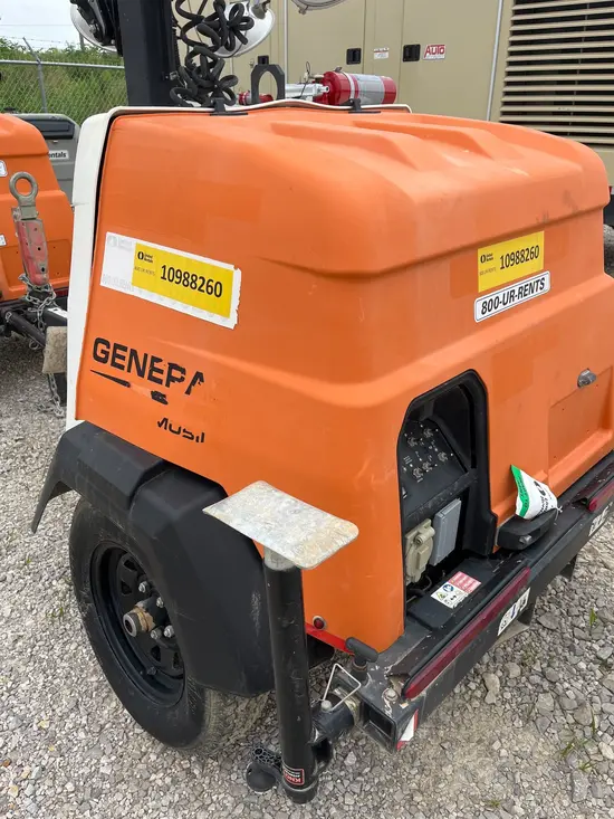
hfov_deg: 53.1
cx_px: 307
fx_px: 615
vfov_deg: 67.3
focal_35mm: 26
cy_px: 410
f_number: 1.6
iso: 50
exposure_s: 1/459
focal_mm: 5.1
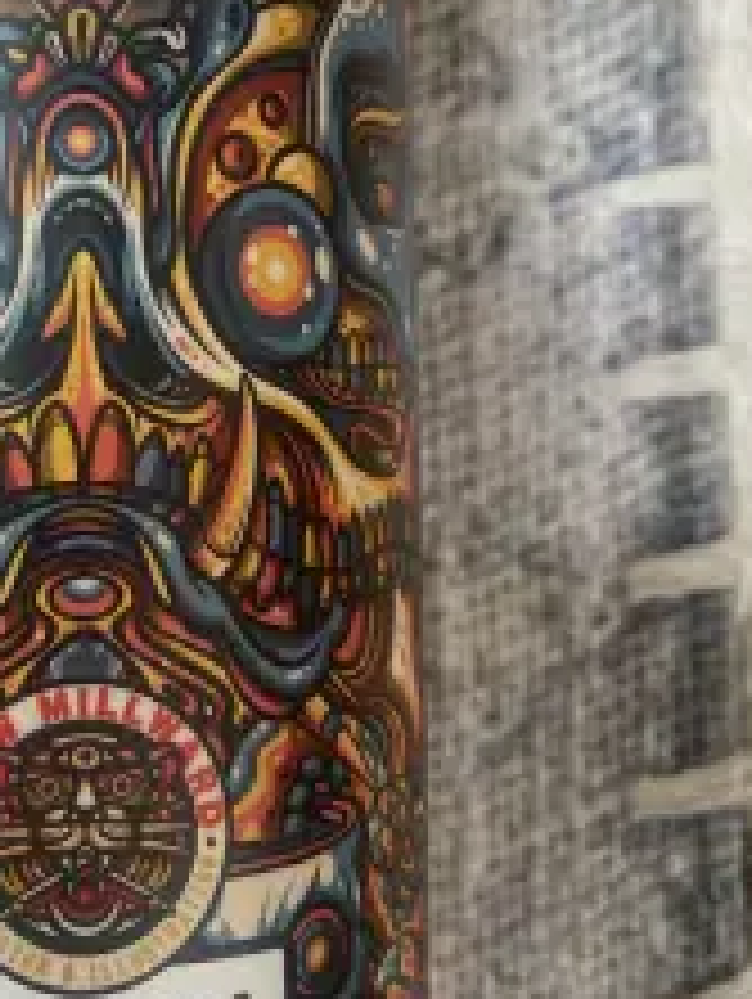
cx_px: 126
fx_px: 1301
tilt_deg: -84.8
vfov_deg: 41.7
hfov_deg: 31.2
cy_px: 360
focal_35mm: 45
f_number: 1.8
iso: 100
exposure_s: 1/121
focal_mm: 4.25
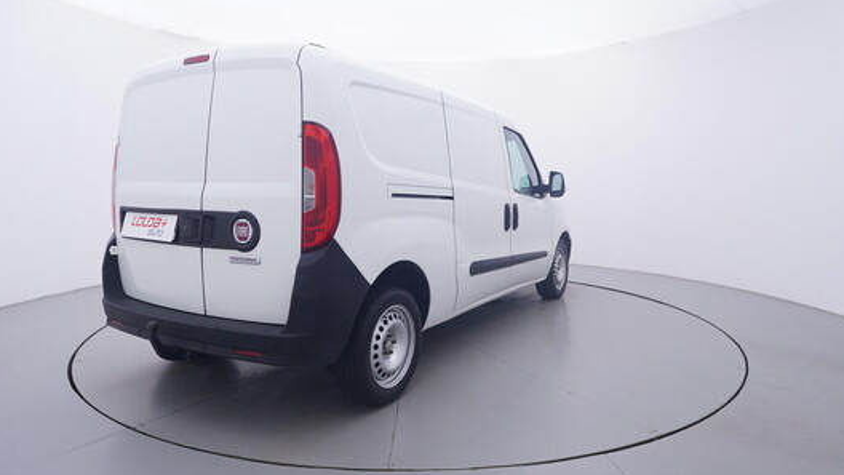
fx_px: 549
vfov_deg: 46.7
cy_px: 212
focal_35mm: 25
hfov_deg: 75.1
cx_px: 421
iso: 200
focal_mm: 15
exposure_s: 1/80
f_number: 5
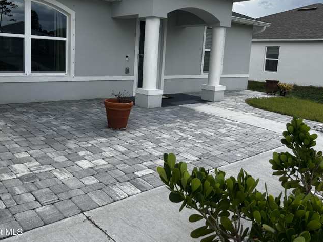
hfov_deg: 54.9
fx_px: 308
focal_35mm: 33
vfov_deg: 42.7
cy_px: 93
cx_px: 130
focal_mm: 5.7
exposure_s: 1/2915
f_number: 1.5
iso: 50
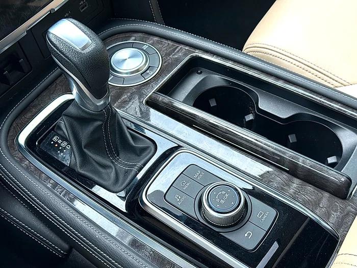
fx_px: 495
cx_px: 178
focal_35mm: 48
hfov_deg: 39.7
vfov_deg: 30.3
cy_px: 134
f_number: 1.78
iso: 50
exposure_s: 1/185
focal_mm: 6.86
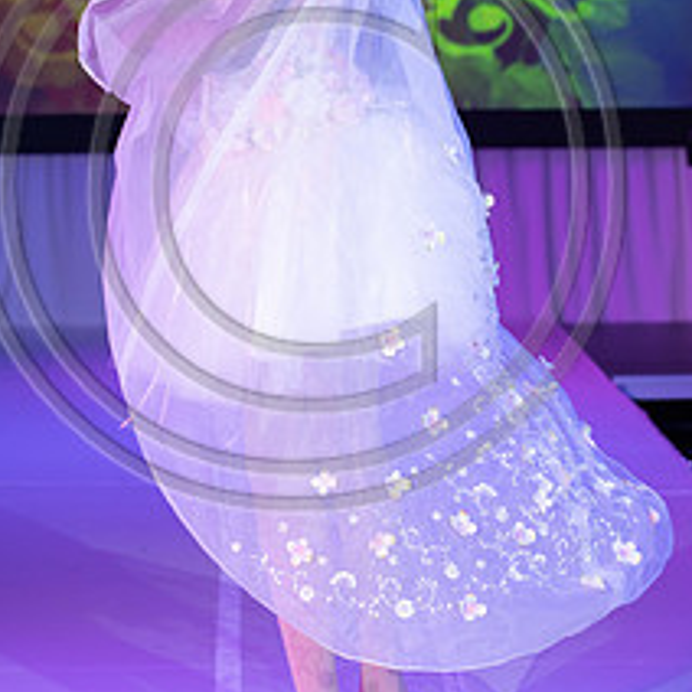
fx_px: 3754
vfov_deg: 10.5
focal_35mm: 166
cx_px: 295
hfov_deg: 10.5
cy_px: 183
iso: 2000
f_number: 5.6
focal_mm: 92
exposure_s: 1/400
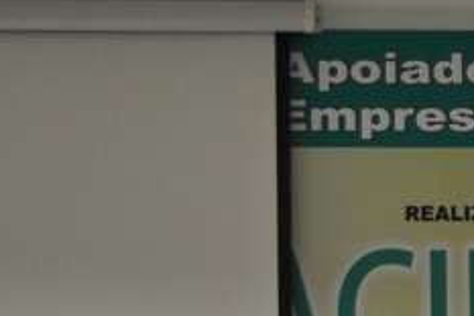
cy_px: 295
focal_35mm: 304
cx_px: 1121
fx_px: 4000
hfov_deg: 6.5
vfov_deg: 4.5
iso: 560
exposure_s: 1/60
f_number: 4.8
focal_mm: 32
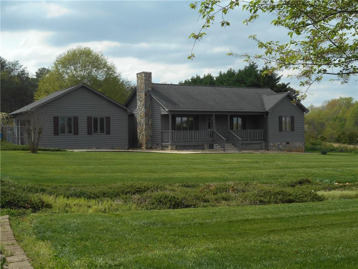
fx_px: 445
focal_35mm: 43
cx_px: 179
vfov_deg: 33.6
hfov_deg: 43.9
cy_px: 134
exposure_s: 1/640
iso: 80
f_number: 4.2
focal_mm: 7.7
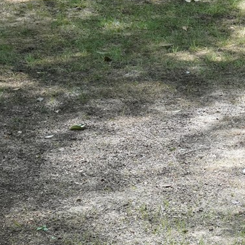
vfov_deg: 7.5
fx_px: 1818
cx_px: 413
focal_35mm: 227
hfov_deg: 7.5
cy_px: -181
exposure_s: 1/100
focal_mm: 50
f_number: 14
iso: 1250
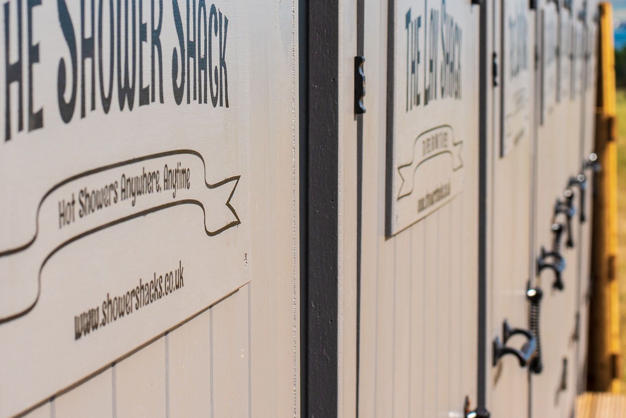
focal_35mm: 121
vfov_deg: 11.3
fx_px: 2105
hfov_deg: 16.9
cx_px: 249
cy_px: 45
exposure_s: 1/400
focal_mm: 50
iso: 200
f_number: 10
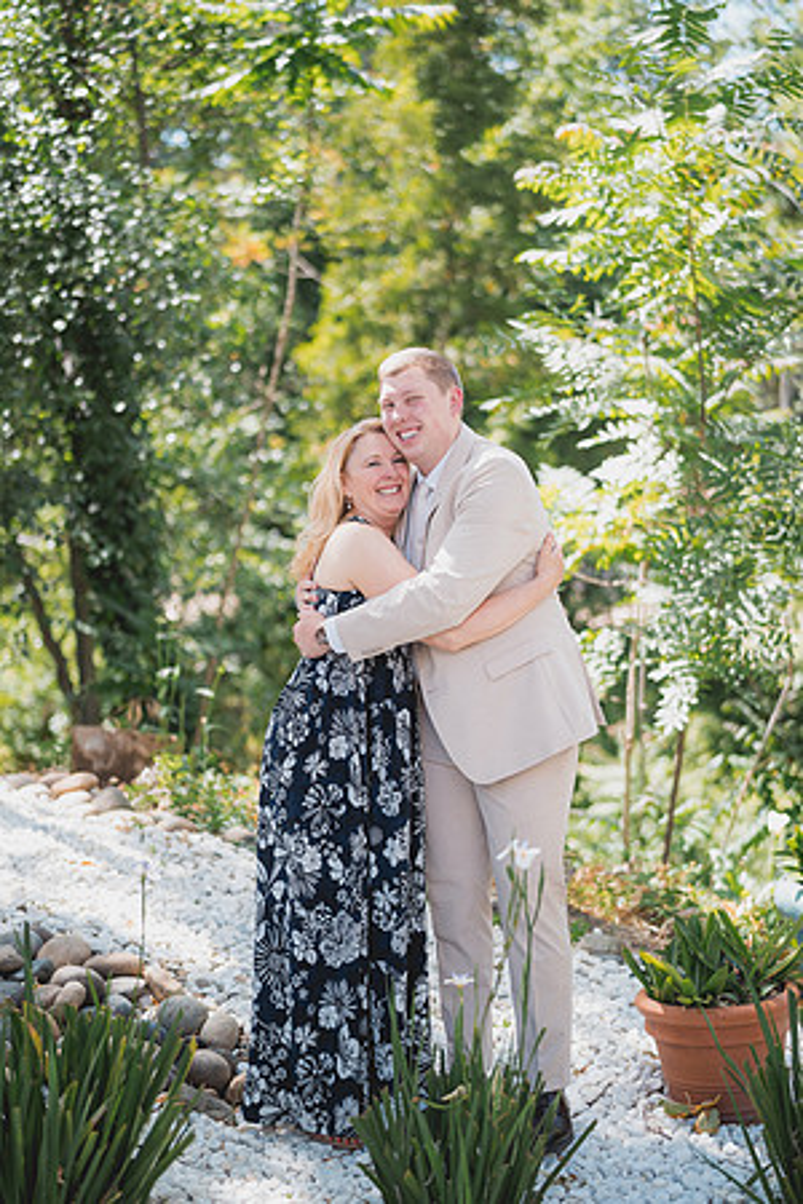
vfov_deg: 39.6
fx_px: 1673
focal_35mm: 50
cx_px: 402
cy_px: 602
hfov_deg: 27.0
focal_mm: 50
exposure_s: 1/1250
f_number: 1.4
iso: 200
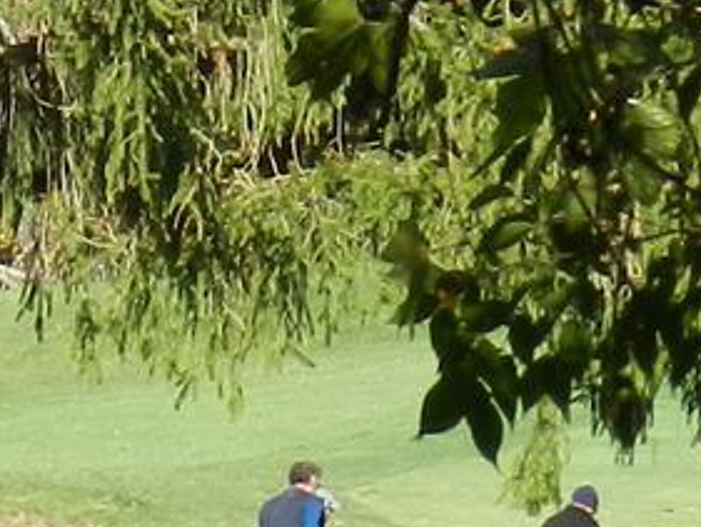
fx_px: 19186
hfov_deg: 2.1
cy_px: -195
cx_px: -424
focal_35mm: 947
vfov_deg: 1.6
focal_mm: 23.1
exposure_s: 1/400
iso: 160
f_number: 5
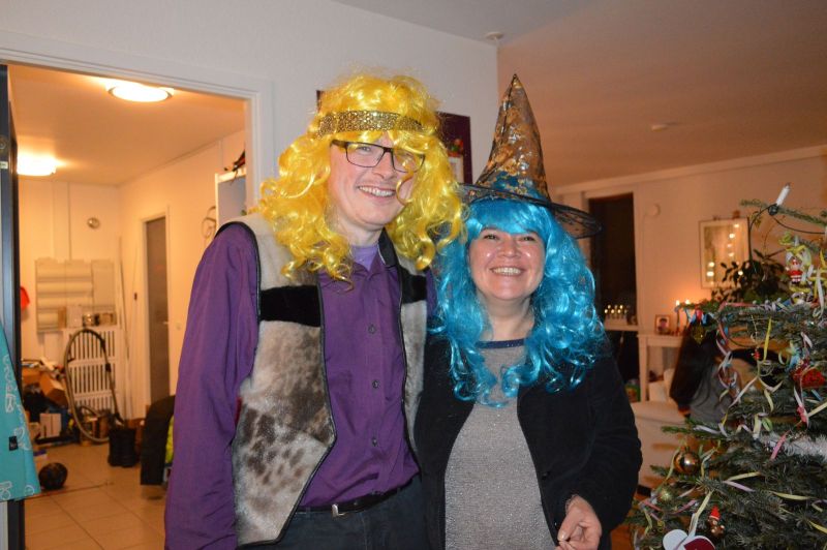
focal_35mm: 27
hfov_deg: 67.4
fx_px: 620
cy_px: 275
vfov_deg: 47.9
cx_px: 414
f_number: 3.5
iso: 3200
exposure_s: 1/60
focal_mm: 18
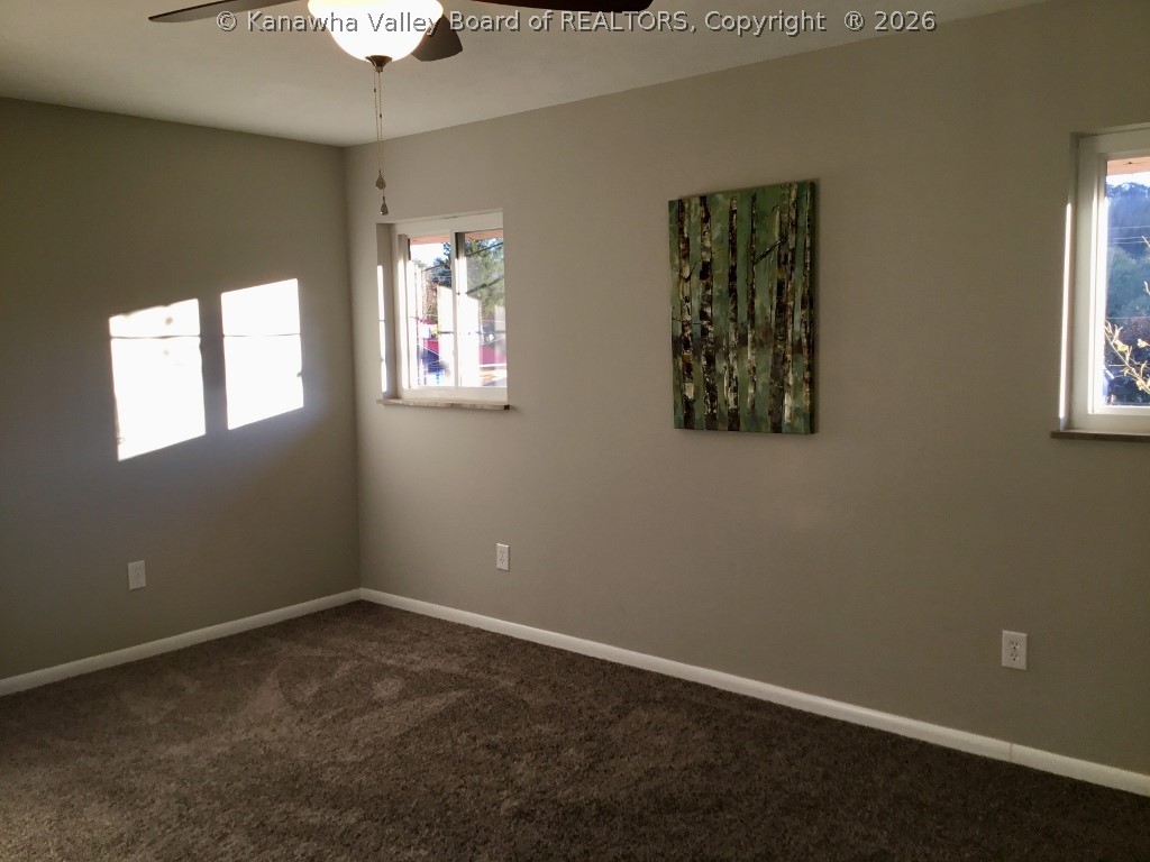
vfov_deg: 45.4
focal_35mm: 31
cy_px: 431
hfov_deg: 58.4
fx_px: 1030
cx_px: 575
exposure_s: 1/50
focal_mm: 3.3
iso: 25
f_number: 2.4
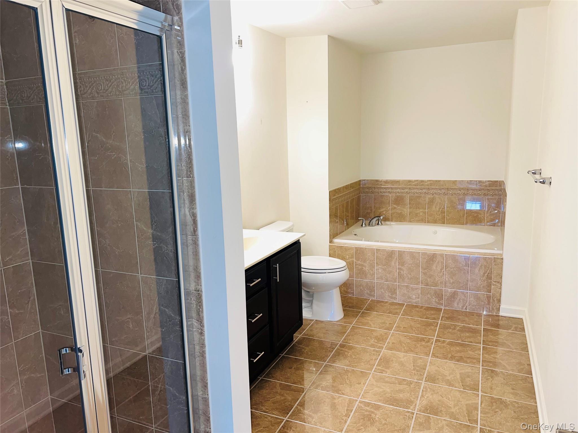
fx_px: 434
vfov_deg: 53.1
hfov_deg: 67.3
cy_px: 216
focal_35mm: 26
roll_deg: +1.5
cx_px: 289
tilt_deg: -11.5
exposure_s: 1/28
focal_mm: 5.7
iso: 40
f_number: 1.5
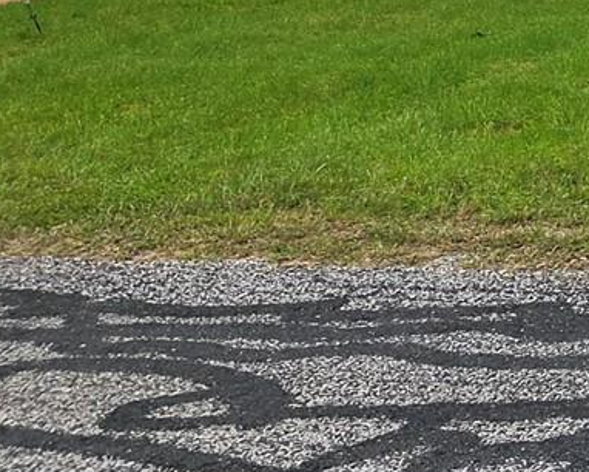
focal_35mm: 68
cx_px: 1143
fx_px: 1186
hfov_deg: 18.9
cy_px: -225
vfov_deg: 19.7
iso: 32
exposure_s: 1/1457
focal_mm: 2.2
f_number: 1.9
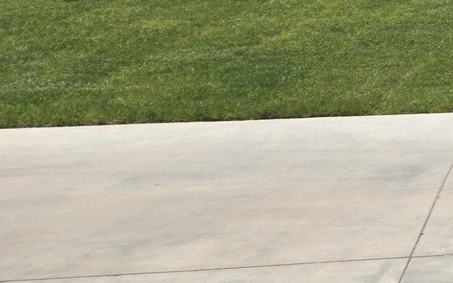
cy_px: -132
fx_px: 1321
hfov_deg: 15.1
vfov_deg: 11.7
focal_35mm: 107
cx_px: 950
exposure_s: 1/2882
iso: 25
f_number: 1.8
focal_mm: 5.4
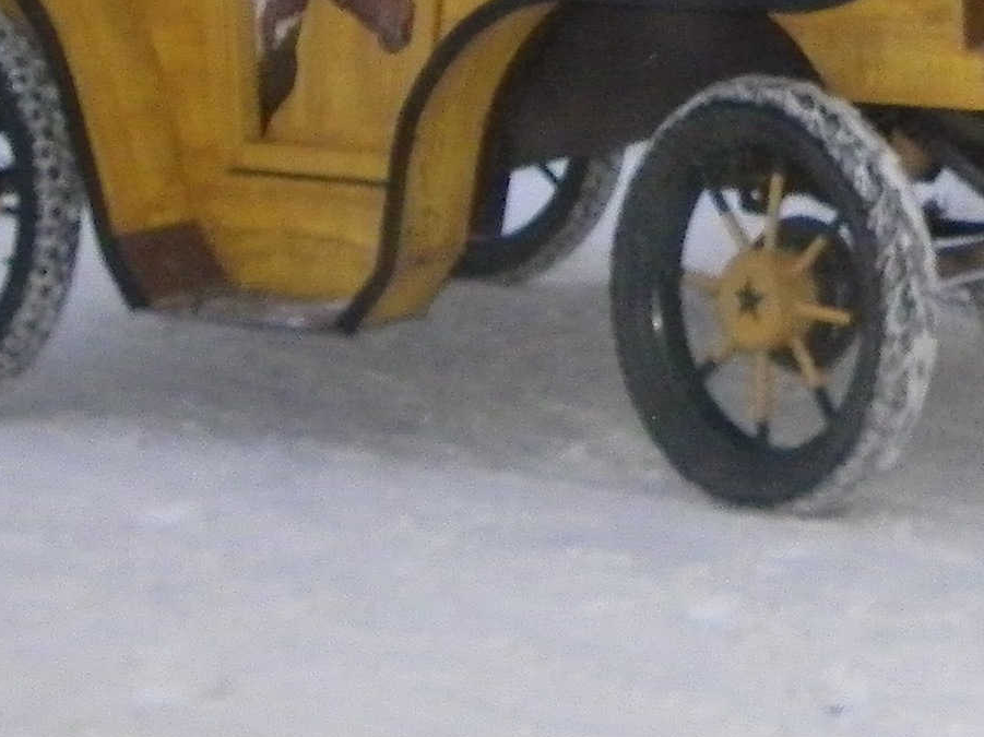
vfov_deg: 9.2
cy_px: -783
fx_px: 4291
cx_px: 1657
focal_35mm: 151
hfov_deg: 12.2
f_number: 3.2
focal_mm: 6.1
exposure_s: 1/125
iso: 200
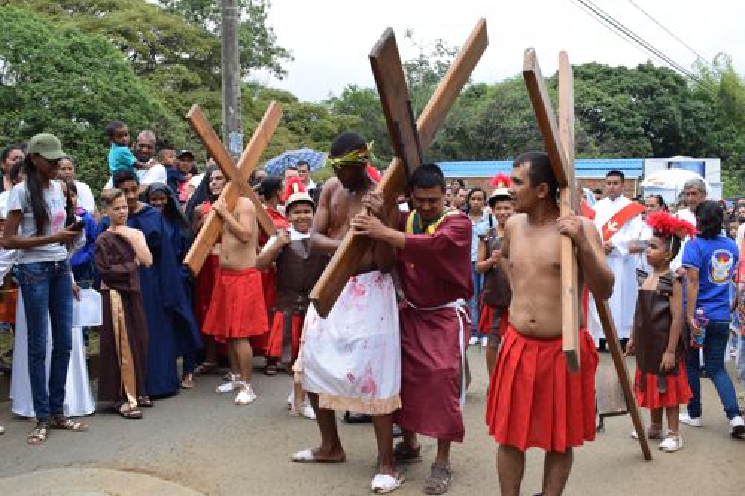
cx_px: 372
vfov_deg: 31.9
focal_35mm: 42
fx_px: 869
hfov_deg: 46.4
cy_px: 248
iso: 220
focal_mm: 28
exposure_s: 1/250
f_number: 8
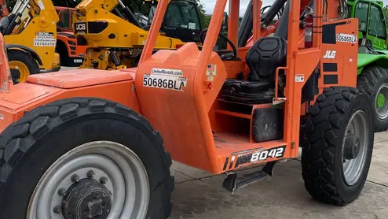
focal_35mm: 42
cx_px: 184
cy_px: 63
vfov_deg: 28.1
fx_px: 432
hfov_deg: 48.3
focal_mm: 4.2
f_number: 1.6
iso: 50
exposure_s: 1/842
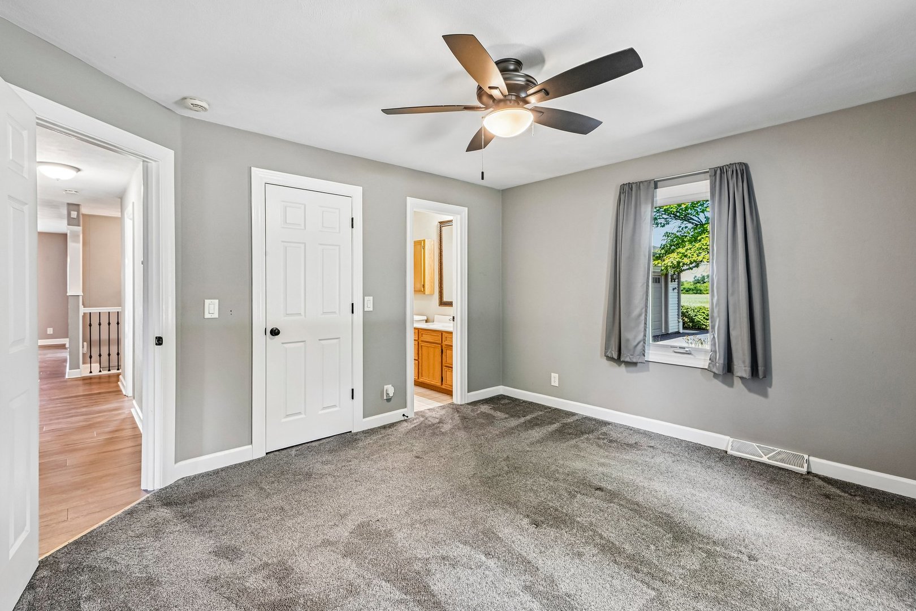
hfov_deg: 96.7
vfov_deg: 73.7
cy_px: 306
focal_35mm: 16
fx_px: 407
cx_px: 458
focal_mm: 16
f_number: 13
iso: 400
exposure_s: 1/1.67
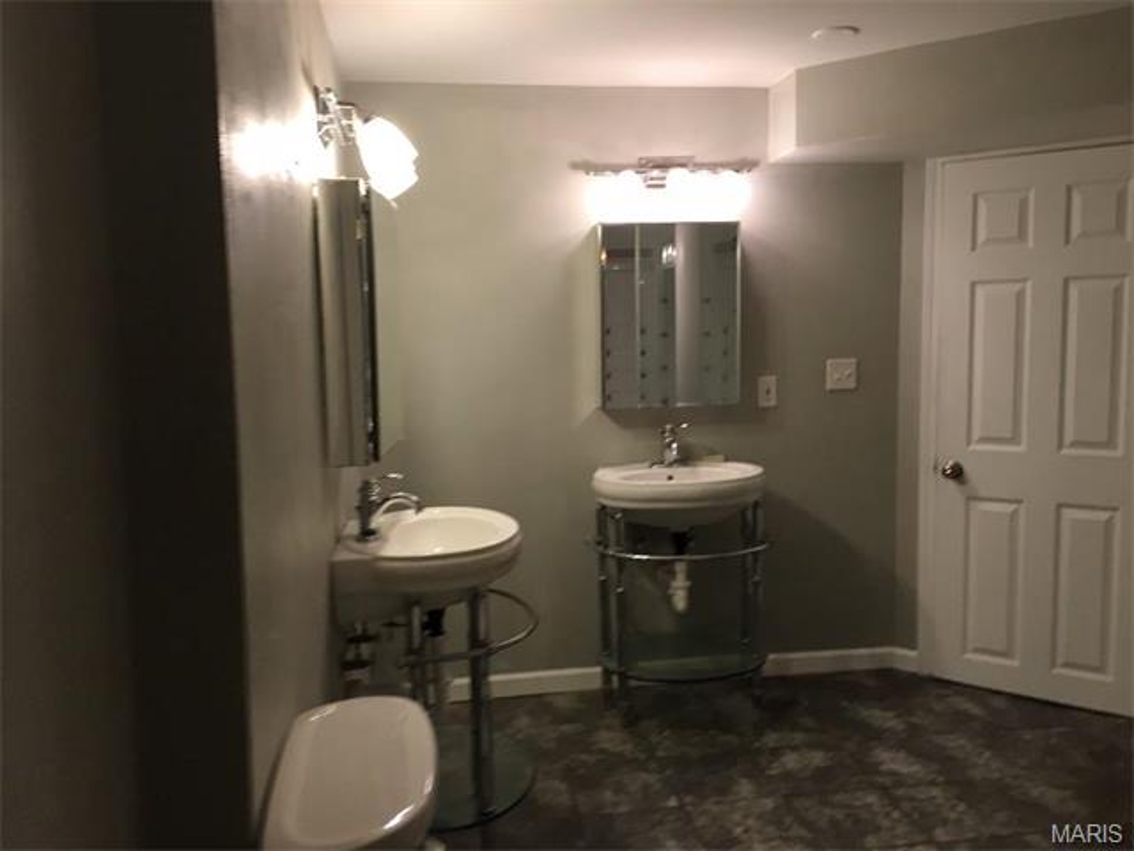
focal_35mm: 29
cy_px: 426
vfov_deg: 48.2
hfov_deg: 61.7
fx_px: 950
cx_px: 567
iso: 64
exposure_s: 1/30
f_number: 2.2
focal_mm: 4.15
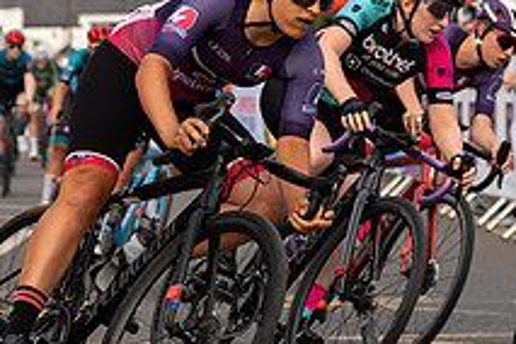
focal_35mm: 226
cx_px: 121
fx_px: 3239
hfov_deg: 9.1
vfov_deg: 6.1
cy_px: 18
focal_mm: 83
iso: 500
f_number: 4.5
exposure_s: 1/1000
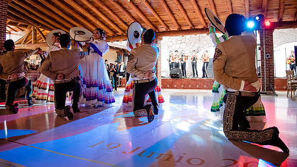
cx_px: 140
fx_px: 228
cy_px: 60
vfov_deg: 39.8
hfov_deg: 66.0
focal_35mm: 29
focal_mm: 24
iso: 5000
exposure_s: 1/250
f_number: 4
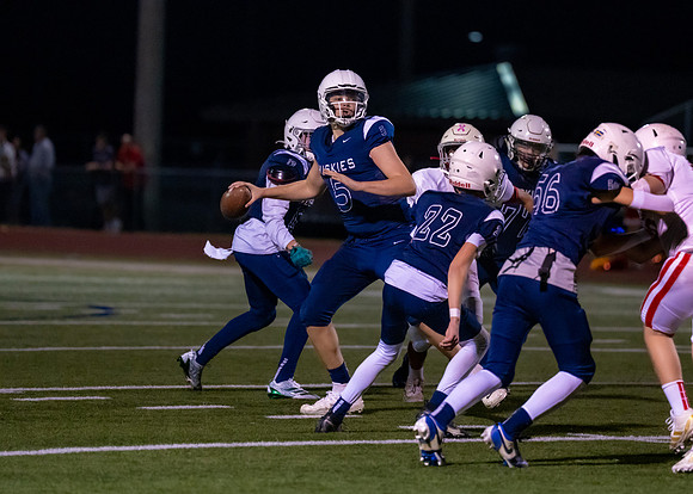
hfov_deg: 6.9
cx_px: 345
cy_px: 166
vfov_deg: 4.9
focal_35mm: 294
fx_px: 5788
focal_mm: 200
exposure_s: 1/1250
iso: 6400
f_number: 2.8
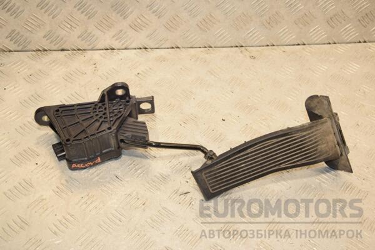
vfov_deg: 26.5
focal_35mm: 51
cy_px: 125
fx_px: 531
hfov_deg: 38.9
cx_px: 188
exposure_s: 1/200
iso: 800
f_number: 8
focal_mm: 34
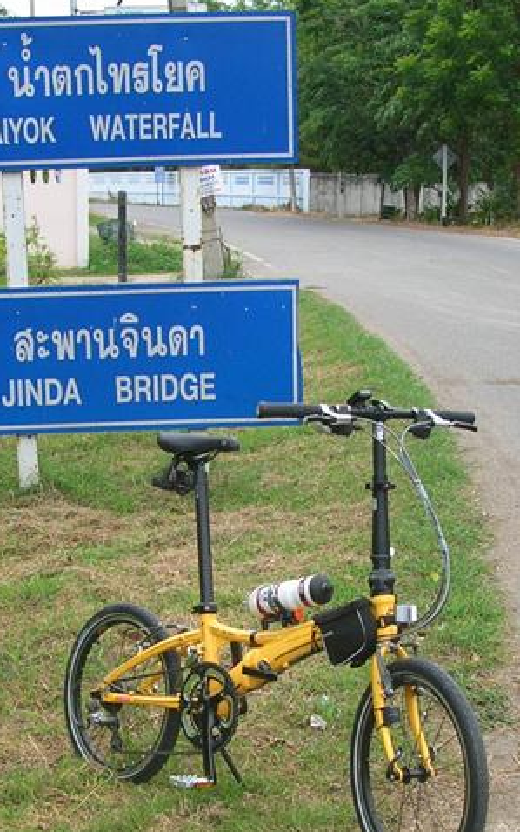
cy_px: 481
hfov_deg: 20.9
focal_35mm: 62
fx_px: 1405
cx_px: 188
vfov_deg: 32.9
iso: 50
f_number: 2.8
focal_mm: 5.8
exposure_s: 1/352
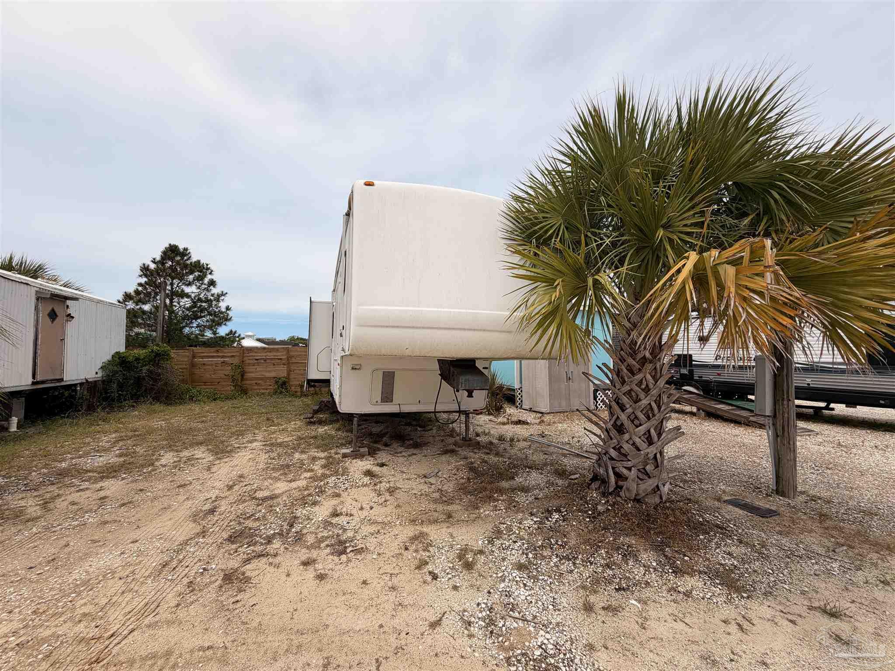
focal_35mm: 14
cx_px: 448
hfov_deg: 102.1
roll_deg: -1.1
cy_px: 336
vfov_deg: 85.7
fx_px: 362
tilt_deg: +4.5
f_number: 2.2
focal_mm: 2.22
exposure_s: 1/1339
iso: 20
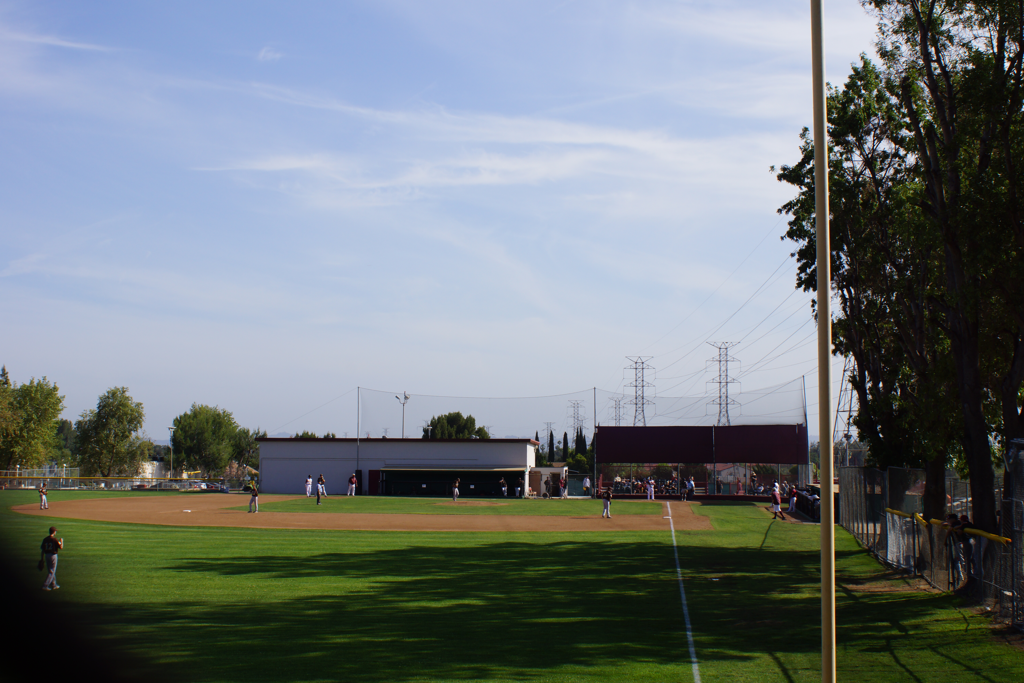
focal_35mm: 45
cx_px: 512
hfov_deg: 43.6
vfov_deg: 29.9
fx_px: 1280
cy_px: 342
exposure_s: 1/125
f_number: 13
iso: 100
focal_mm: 30
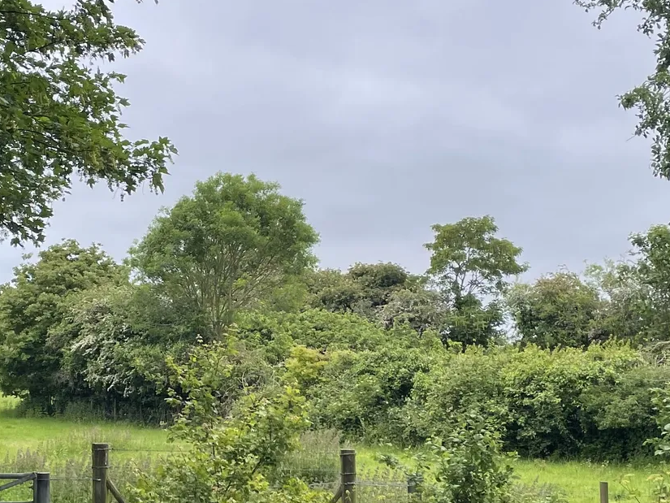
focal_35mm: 63
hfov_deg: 30.3
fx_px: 1220
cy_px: 317
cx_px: 186
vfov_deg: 23.2
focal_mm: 4.2
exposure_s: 1/690
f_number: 1.6
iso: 32
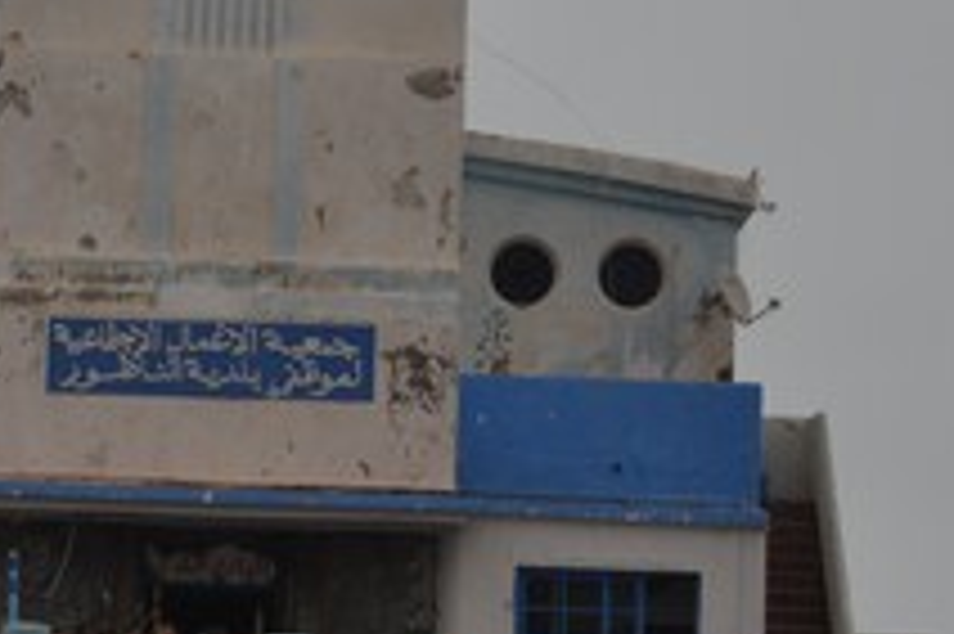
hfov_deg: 9.8
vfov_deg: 6.6
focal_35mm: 208
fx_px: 5508
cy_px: 151
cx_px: -27
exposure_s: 1/250
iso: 200
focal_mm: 46
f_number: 8
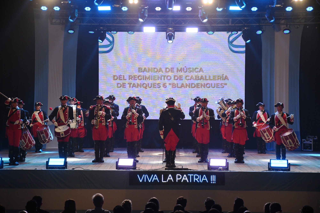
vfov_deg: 14.7
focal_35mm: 93
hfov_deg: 21.9
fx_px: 827
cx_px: 160
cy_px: 106
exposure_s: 1/250
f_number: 5
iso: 1600
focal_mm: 62
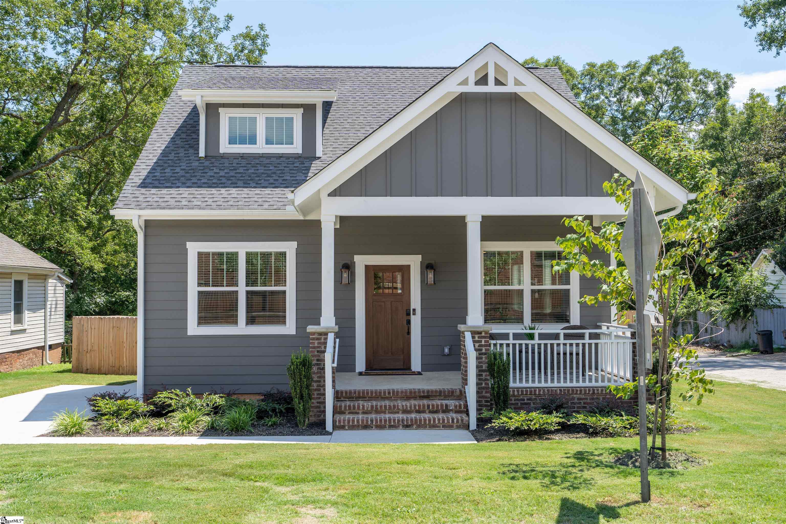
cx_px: 393
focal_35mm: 35
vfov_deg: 37.9
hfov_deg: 54.4
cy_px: 262
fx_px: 764
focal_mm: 35
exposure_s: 1/200
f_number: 8
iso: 200
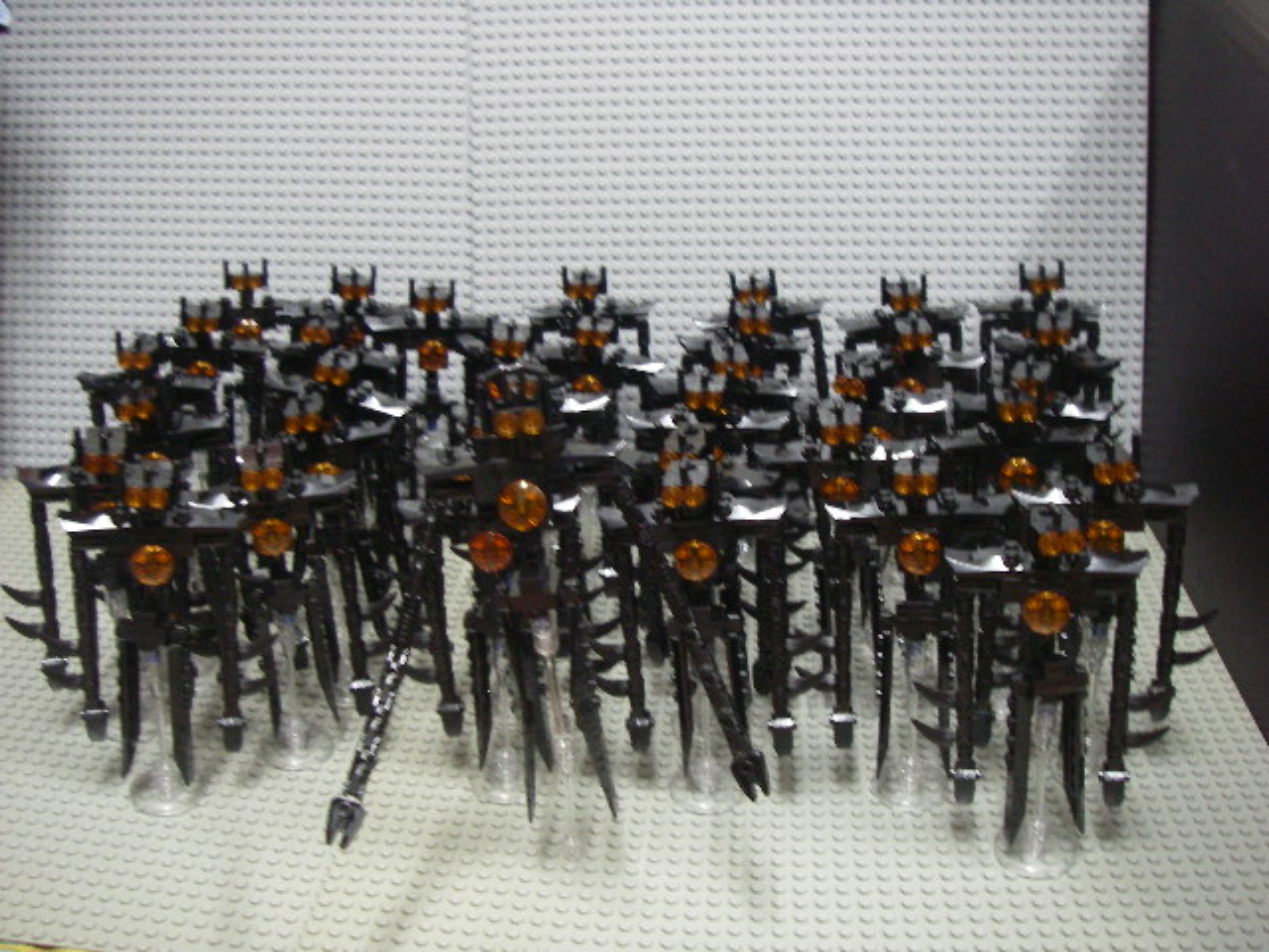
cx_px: 634
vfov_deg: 37.7
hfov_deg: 49.0
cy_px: 476
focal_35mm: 38
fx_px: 1393
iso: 250
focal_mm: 6.3
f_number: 3.3
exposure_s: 1/4
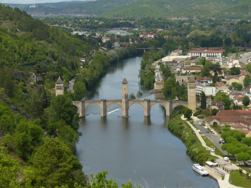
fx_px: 718
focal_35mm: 99
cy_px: 94
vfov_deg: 14.9
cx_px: 126
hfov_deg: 19.8
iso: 100
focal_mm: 17.8
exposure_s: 1/2000
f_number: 3.2
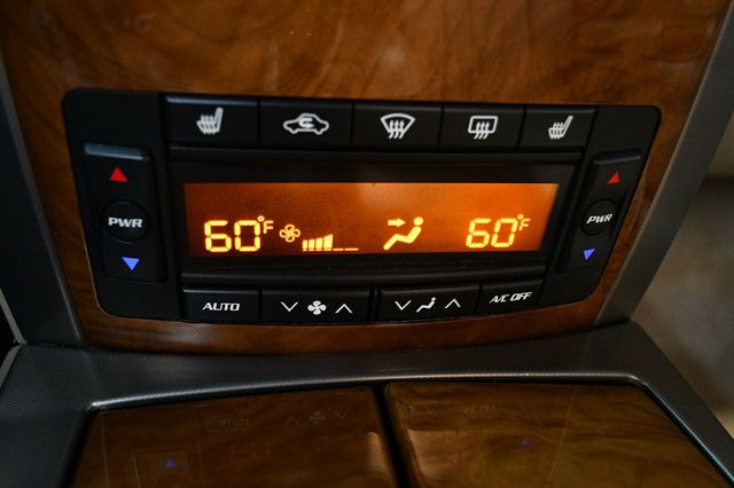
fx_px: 611
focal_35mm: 30
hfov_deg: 62.0
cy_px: 244
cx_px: 367
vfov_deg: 43.6
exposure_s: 1/80
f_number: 3.8
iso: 3200
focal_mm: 20
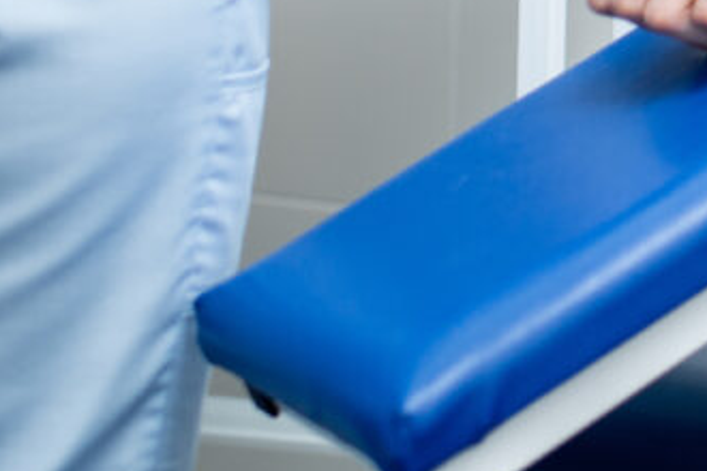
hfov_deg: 11.6
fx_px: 3201
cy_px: -511
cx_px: 1315
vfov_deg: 8.0
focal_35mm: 163
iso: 250
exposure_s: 1/160
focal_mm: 35
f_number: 2.2
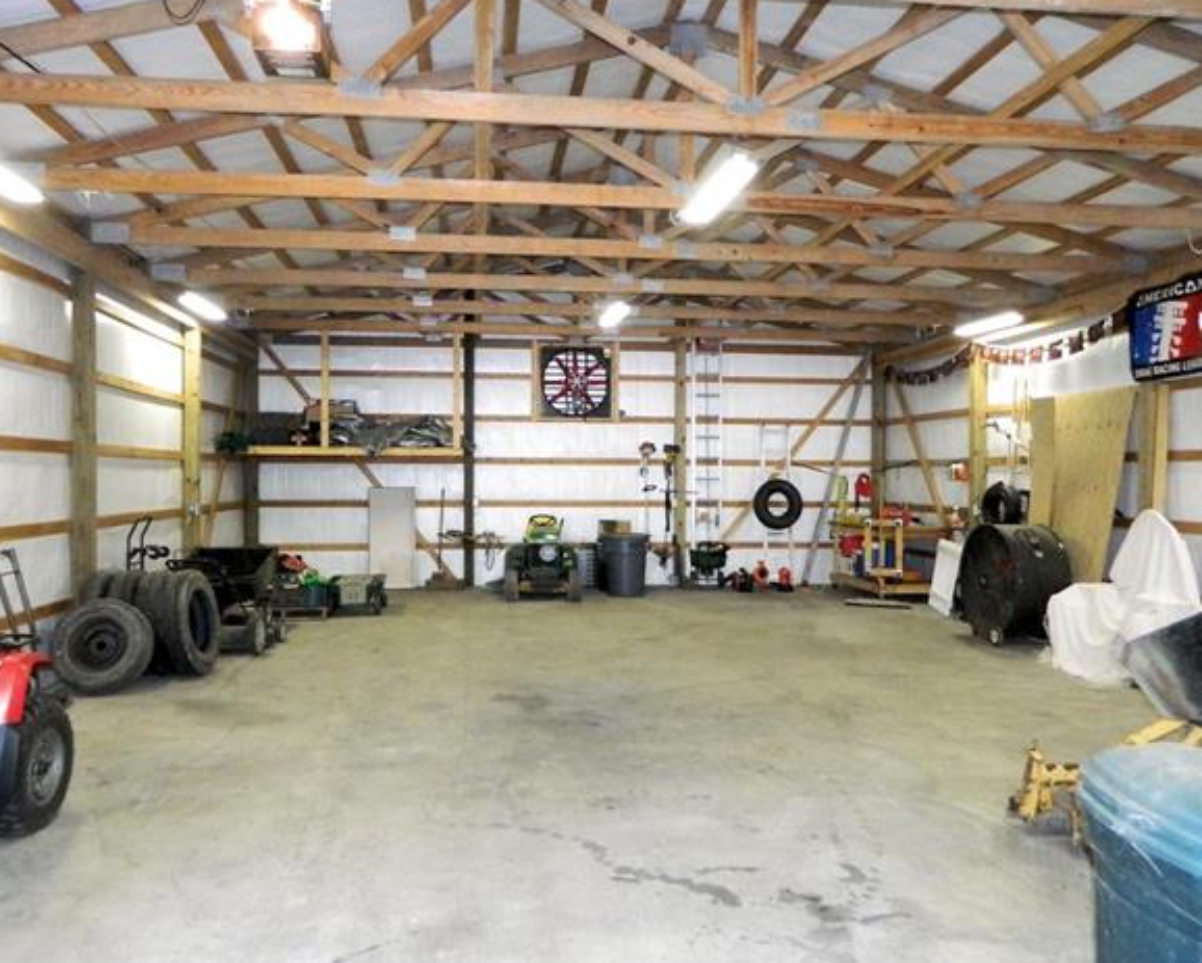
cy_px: 493
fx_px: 961
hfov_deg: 64.0
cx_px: 586
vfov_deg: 53.2
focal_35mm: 27
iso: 720
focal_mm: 4.5
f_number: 3.1
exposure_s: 1/30
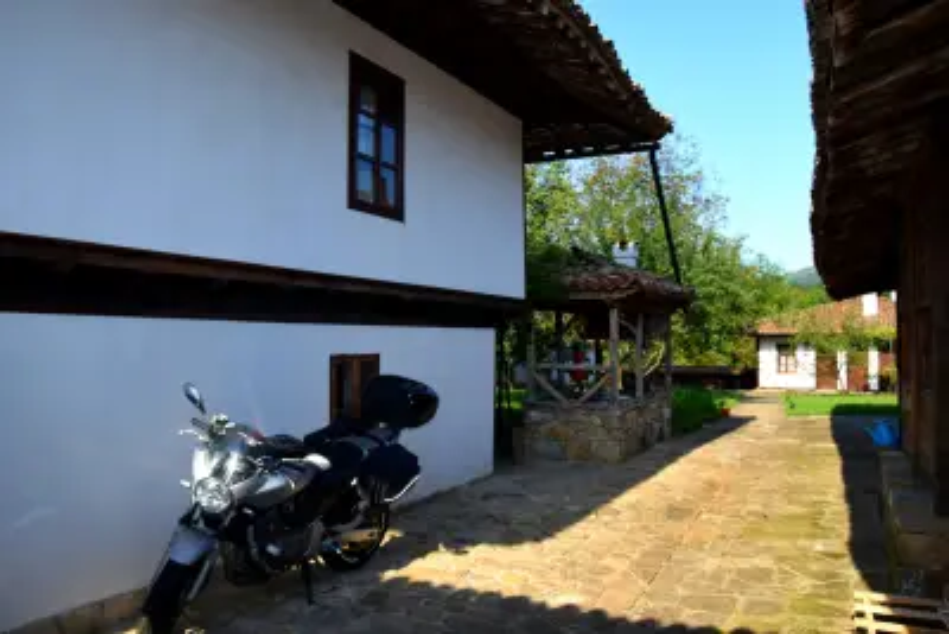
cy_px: 317
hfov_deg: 67.4
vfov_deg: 48.0
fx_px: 712
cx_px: 474
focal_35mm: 27
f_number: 7.1
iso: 100
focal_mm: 18
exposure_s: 1/200
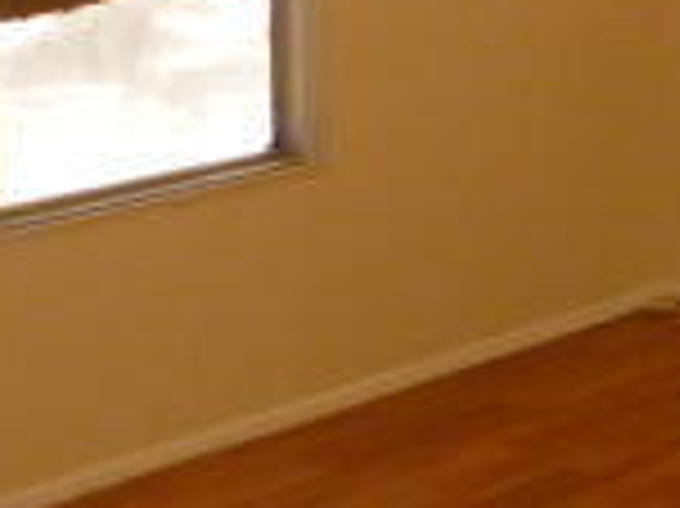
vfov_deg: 12.0
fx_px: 2336
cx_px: 820
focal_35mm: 119
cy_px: -171
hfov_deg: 15.9
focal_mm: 5
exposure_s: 1/30
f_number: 3.3
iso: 250
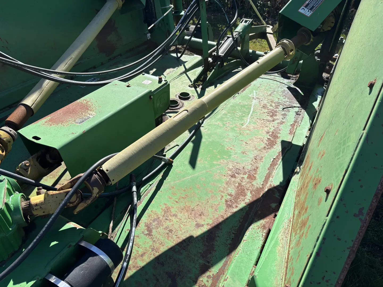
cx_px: 192
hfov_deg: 67.3
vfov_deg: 53.1
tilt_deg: -35.5
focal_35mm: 26
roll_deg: -0.9
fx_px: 288
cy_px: 144
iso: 50
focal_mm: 5.96
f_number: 1.6
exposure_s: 1/2342
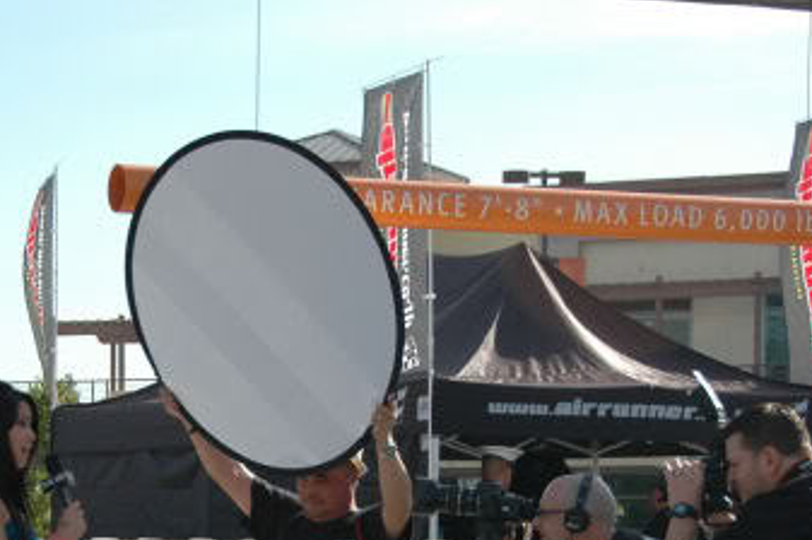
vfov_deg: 9.2
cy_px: 538
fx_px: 3335
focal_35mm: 148
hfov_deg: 13.9
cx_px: 292
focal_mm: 46
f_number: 4.8
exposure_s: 1/1000
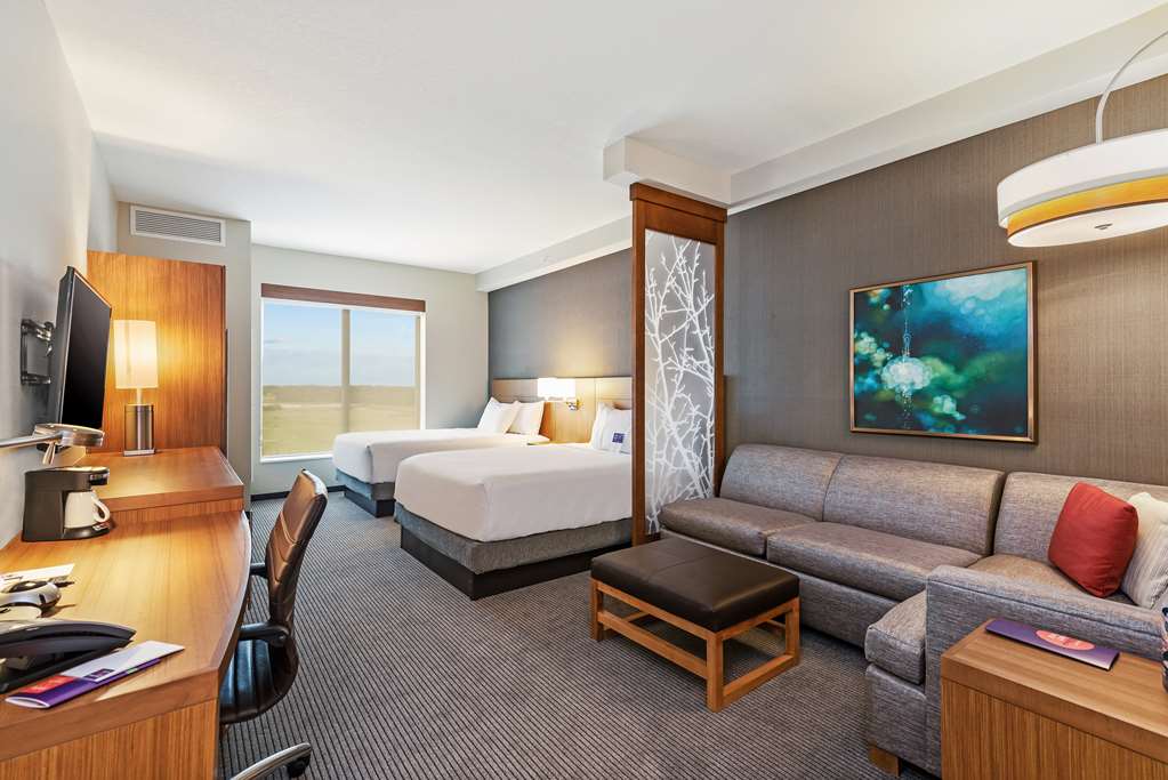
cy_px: 390
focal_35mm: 16
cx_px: 584
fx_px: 519
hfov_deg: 96.7
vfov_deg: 73.8
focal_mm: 16
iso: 320
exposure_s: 1/15
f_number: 8
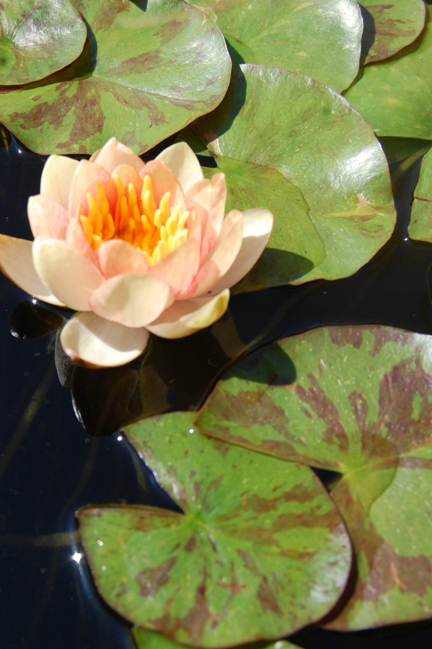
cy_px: 405
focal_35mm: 61
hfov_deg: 22.2
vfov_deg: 32.8
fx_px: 1100
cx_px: 168
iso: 200
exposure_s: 1/320
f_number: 9
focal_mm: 32
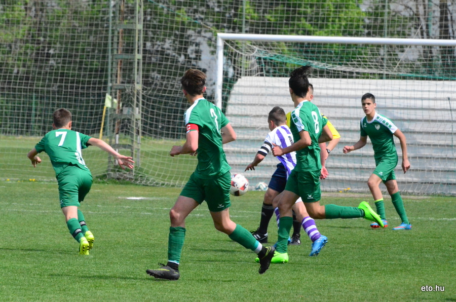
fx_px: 5309
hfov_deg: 4.9
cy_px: 151
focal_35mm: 420
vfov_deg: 3.3
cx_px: 228
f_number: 13
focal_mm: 280
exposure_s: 1/8000
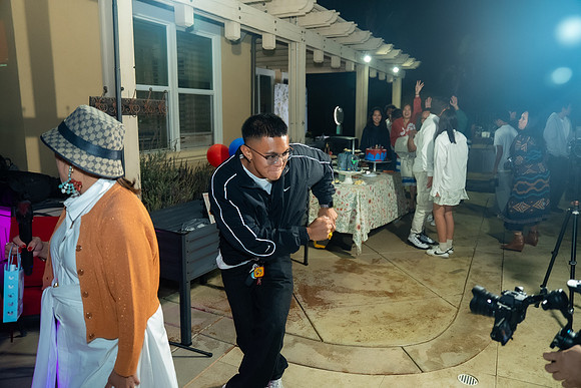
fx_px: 436
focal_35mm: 27
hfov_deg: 67.4
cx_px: 290
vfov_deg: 48.0
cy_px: 194
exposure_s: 1/160
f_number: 2.8
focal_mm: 27
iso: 1600
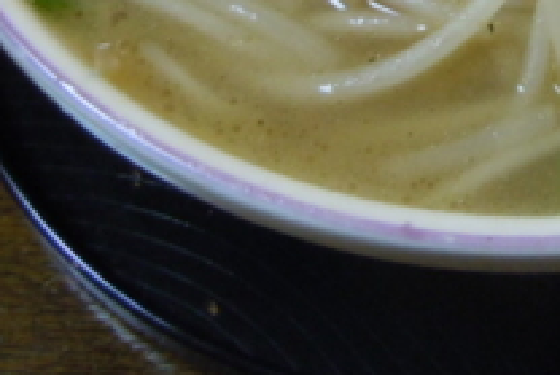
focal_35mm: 90
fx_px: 1401
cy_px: -202
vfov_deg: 14.2
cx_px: 544
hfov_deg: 21.9
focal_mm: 5.4
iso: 400
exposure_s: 1/25
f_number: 3.5
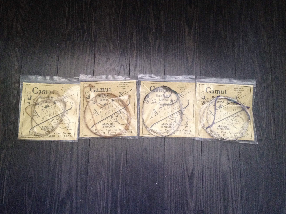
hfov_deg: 52.6
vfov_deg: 40.7
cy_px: 107
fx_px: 289
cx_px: 143
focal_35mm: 35
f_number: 2.4
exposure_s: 1/20
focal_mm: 4.28
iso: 320
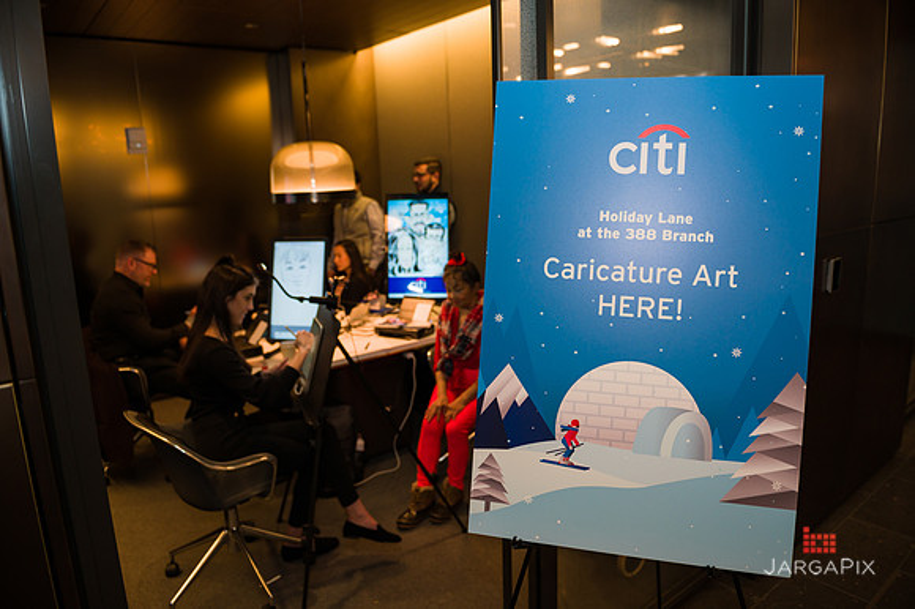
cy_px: 304
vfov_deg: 53.1
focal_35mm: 24
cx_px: 458
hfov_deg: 73.8
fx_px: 610
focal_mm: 24
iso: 400
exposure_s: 1/200
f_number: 3.2
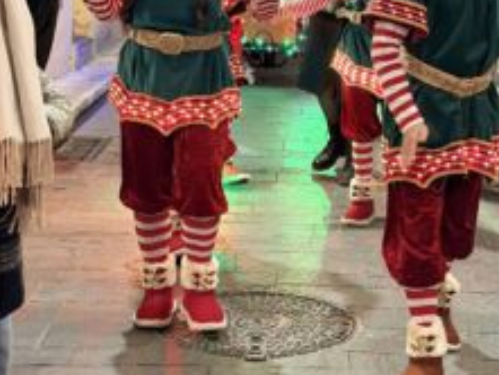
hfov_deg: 22.4
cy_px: 18
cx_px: 332
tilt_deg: -4.9
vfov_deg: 16.7
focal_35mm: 87
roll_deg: -2.4
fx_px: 1255
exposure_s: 1/33
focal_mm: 6.76
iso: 400
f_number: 1.78
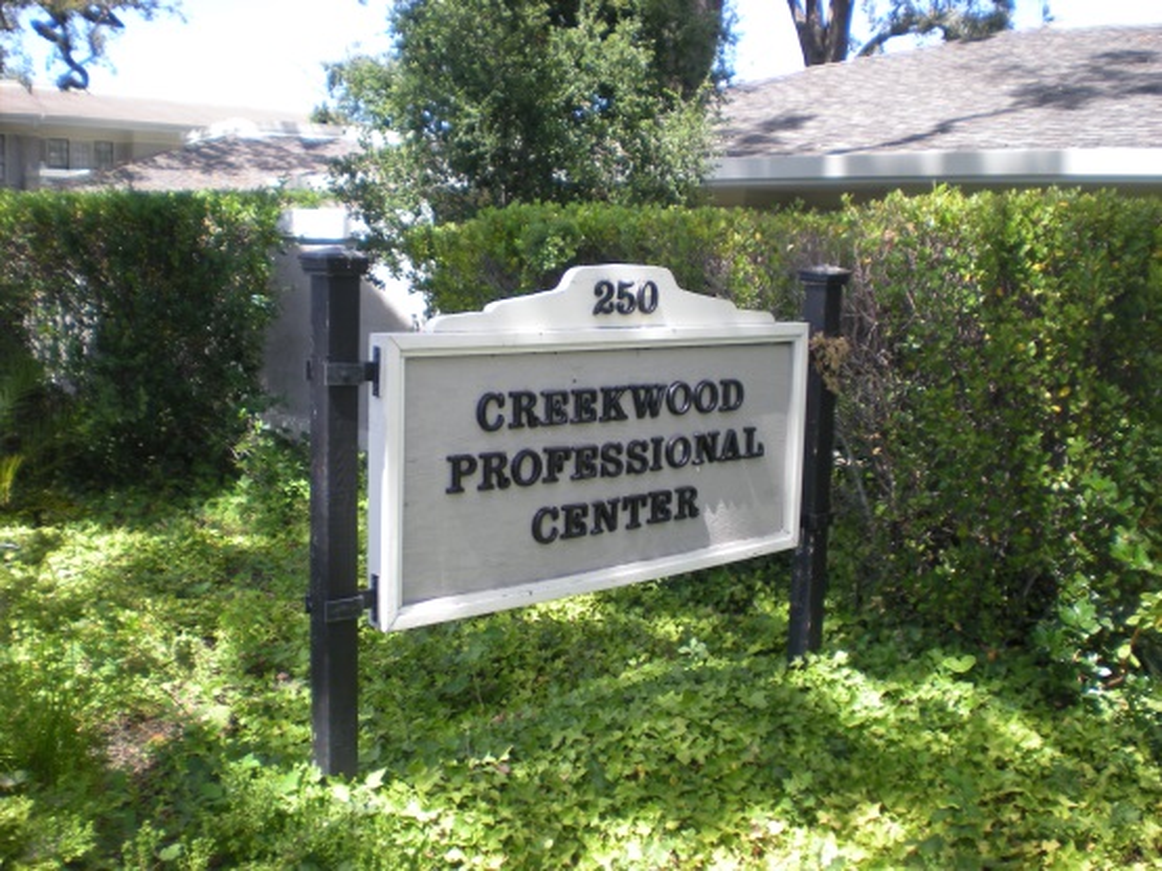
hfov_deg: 49.0
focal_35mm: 38
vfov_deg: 37.7
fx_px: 1275
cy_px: 436
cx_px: 581
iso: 64
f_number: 3.1
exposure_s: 1/162
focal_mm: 6.3
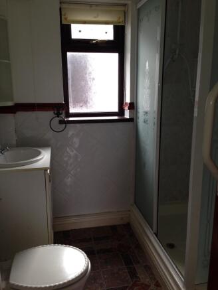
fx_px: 277
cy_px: 145
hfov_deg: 43.0
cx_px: 109
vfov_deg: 55.3
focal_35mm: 33
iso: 64
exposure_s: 1/60
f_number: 2.4
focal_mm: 4.12
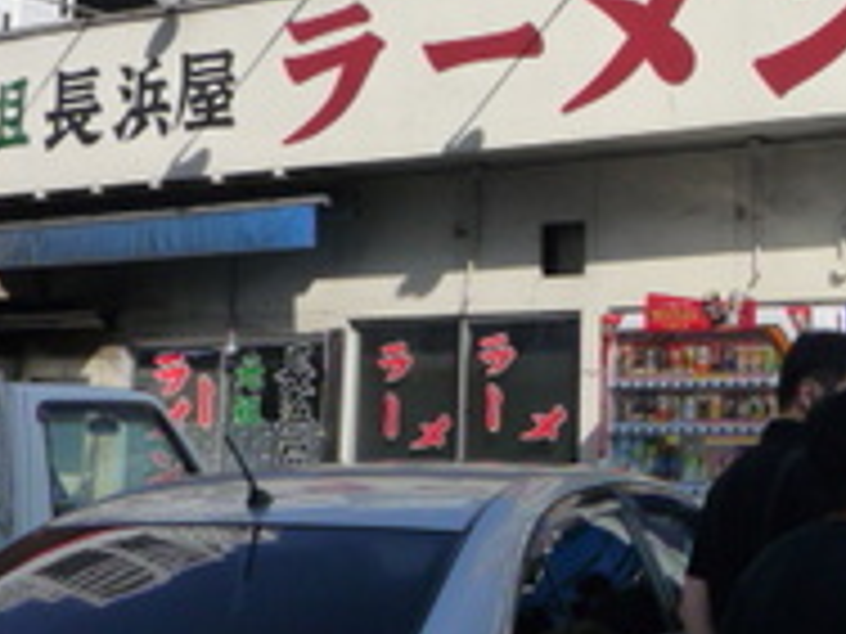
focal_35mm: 69
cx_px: 837
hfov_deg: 26.7
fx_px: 1686
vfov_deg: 21.0
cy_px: 94
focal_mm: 4.4
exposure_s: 1/800
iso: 160
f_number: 4.5
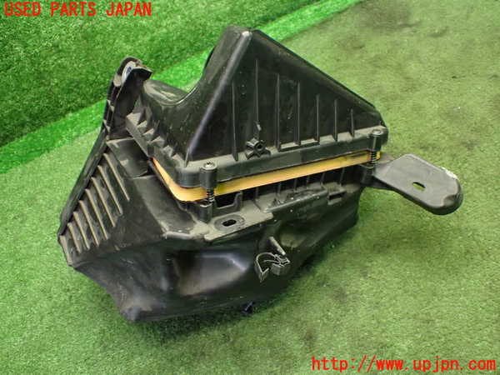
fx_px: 433
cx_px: 250
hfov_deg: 60.0
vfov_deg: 46.8
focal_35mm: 30
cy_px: 188
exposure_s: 1/60
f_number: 2.3
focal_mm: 5.4
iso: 800
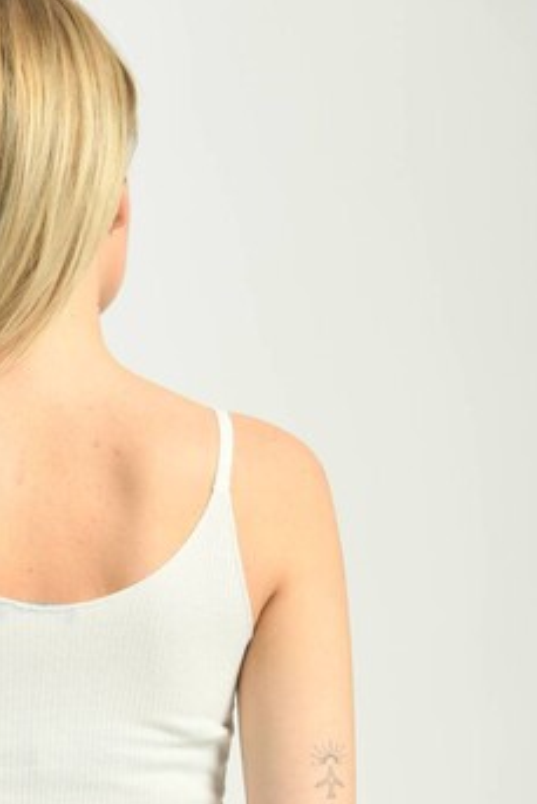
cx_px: -19
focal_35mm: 295
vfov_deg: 7.0
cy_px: 727
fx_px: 6593
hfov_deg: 4.7
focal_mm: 135
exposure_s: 1/160
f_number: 6.3
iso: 100
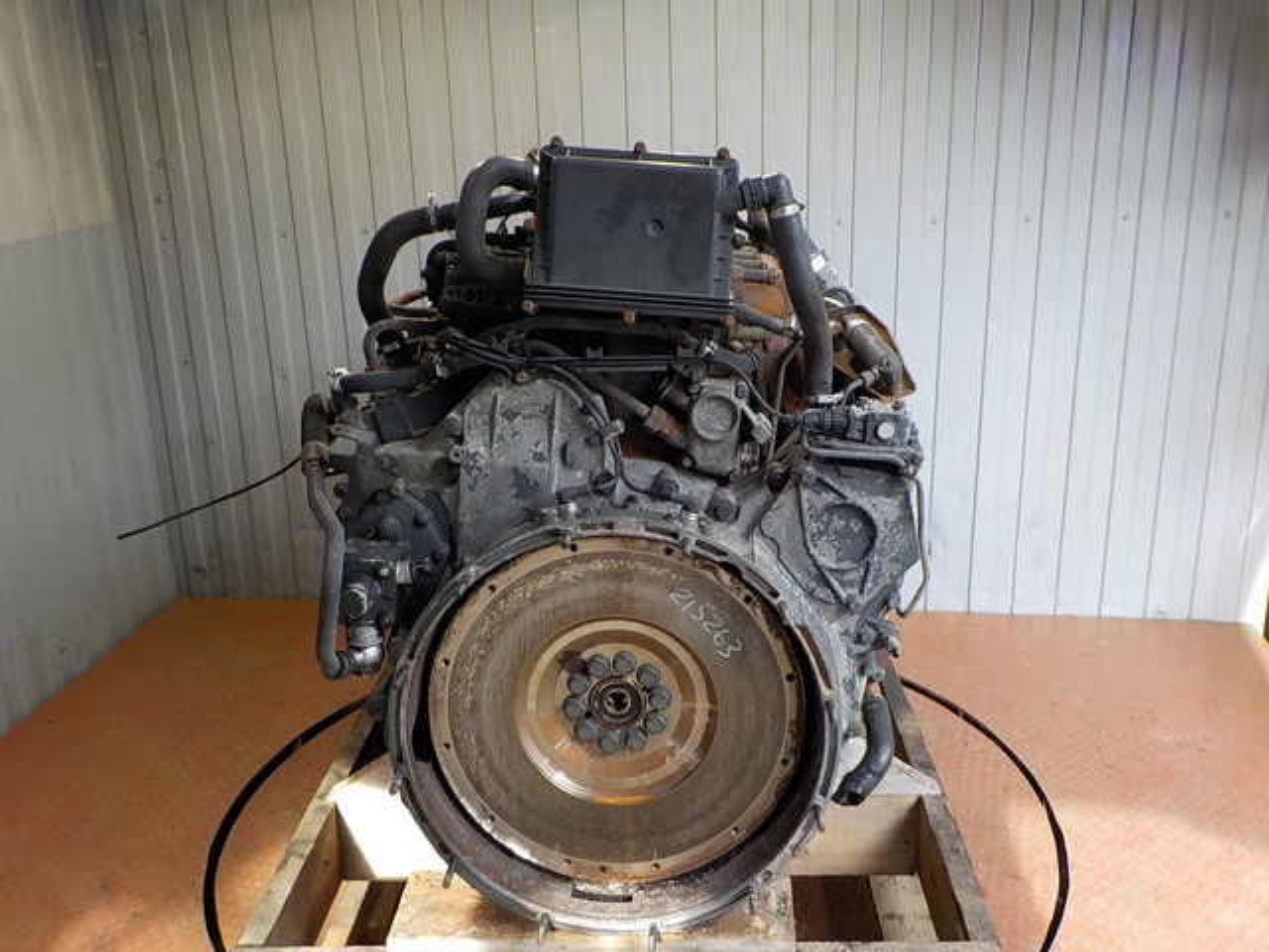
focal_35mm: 30
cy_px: 476
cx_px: 634
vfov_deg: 46.8
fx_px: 1100
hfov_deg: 60.0
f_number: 3.3
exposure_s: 1/30
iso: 140
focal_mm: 4.1
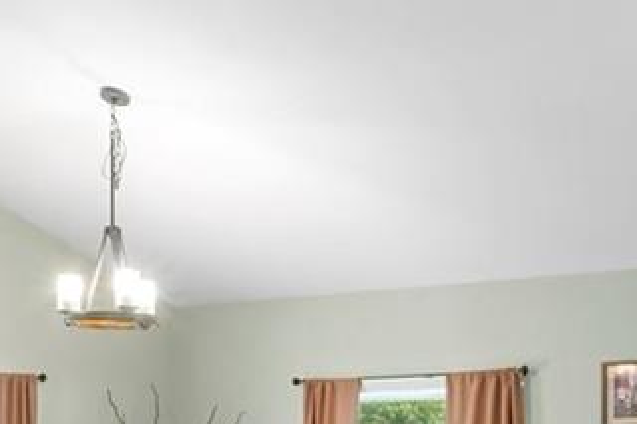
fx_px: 1724
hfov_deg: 20.6
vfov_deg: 13.2
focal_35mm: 98
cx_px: 557
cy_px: 647
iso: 1000
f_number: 8
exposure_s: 1/2
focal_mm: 13
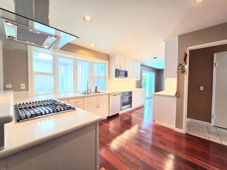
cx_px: 114
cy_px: 85
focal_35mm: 13
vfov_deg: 89.9
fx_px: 85
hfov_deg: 106.2
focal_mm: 2.2
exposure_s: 1/60
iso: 125
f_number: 2.2
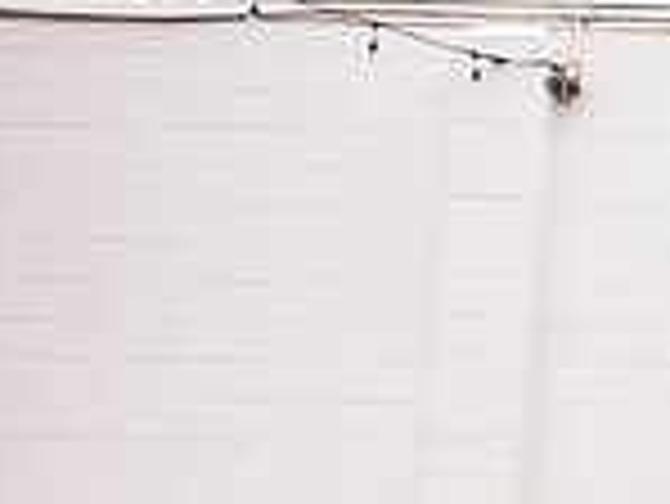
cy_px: 483
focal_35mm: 93
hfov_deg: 17.0
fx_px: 1801
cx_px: 1238
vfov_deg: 15.7
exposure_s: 1/320
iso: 100
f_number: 2.8
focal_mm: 24
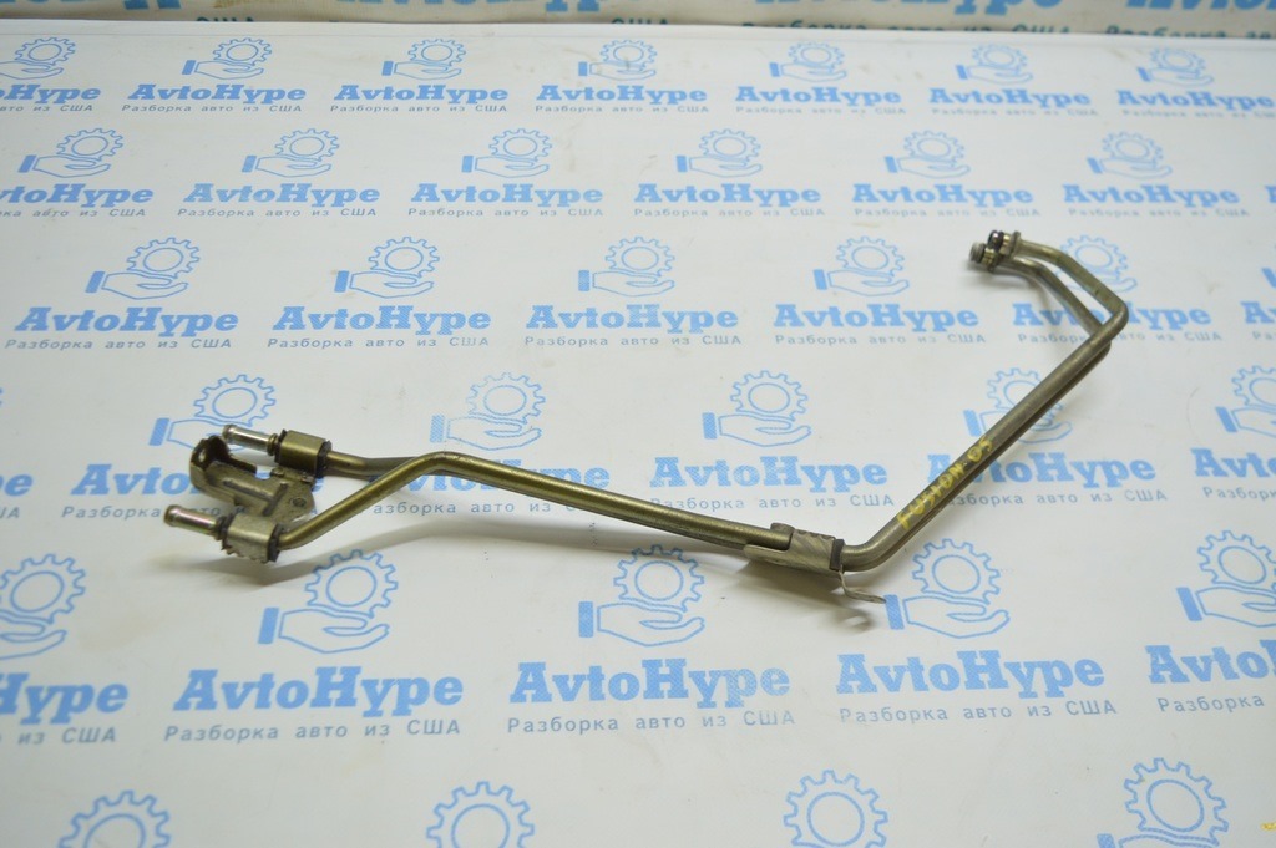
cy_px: 424
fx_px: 1169
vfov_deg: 39.9
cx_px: 638
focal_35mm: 33
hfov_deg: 57.3
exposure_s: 1/60
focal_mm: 22
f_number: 3.8
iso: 400
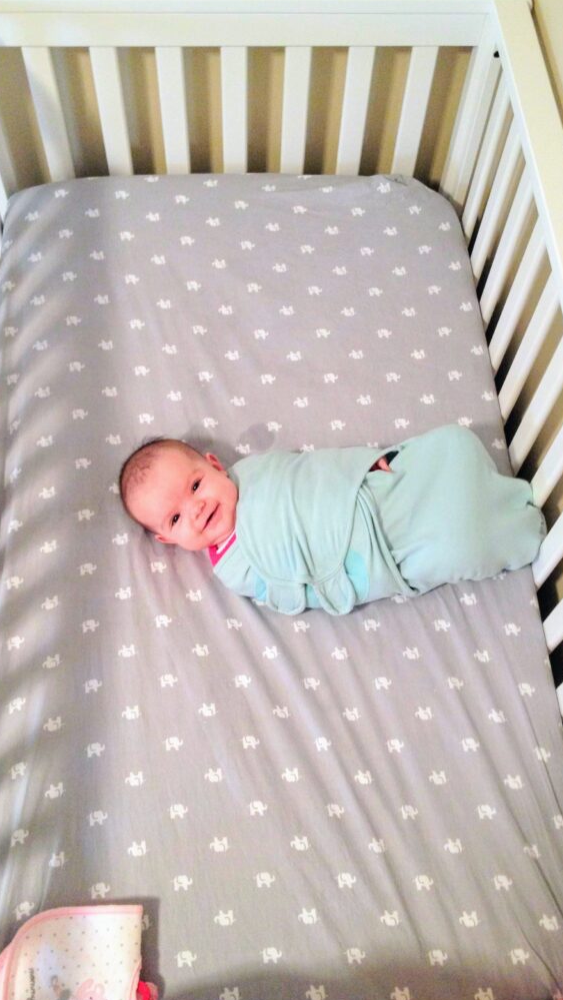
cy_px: 502
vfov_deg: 51.6
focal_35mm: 39
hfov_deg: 30.4
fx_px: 1035
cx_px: 306
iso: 160
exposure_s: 1/20
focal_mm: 4.28
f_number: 2.4
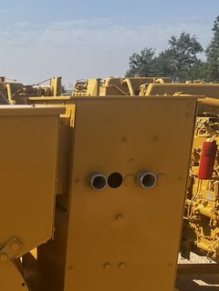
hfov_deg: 21.1
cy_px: 283
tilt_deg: -17.6
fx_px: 548
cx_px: -38
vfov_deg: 28.2
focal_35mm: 65
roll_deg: +0.4
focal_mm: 5.7
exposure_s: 1/2632
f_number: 1.5
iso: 50
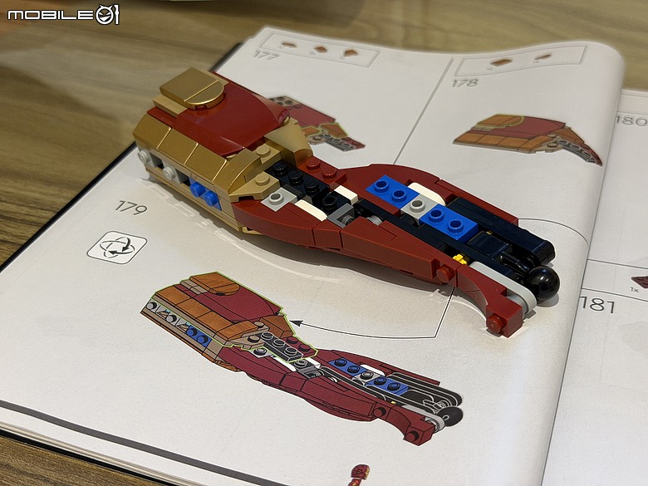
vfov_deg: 30.3
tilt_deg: -35.6
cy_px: 243
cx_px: 324
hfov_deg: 39.7
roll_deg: +1.1
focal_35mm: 48
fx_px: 899
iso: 250
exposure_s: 1/60
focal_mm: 6.76
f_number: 1.78
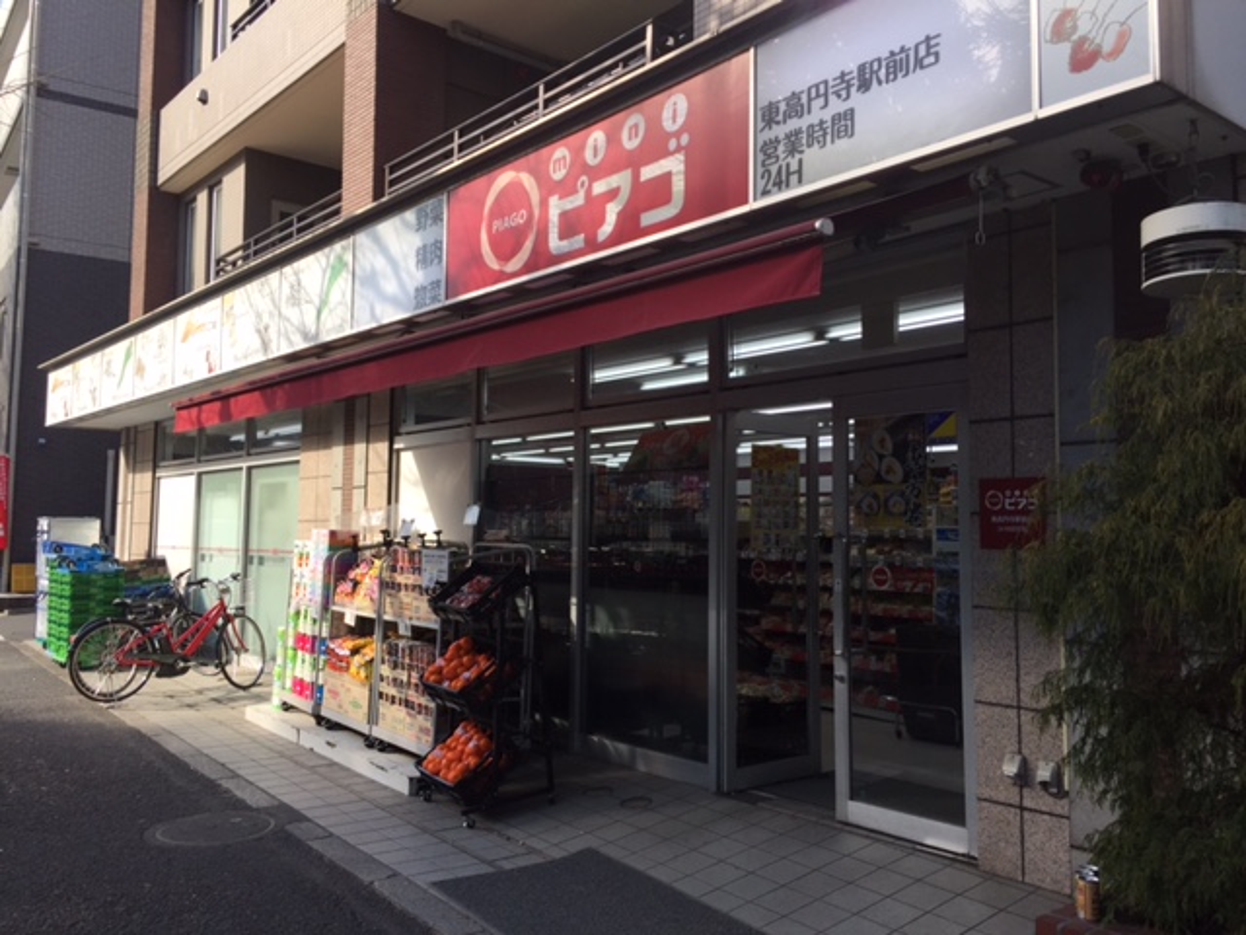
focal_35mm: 29
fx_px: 1044
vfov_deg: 48.2
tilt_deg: +5.0
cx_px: 623
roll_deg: -1.1
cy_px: 468
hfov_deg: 61.7
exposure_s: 1/775
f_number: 2.2
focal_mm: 4.15
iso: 32
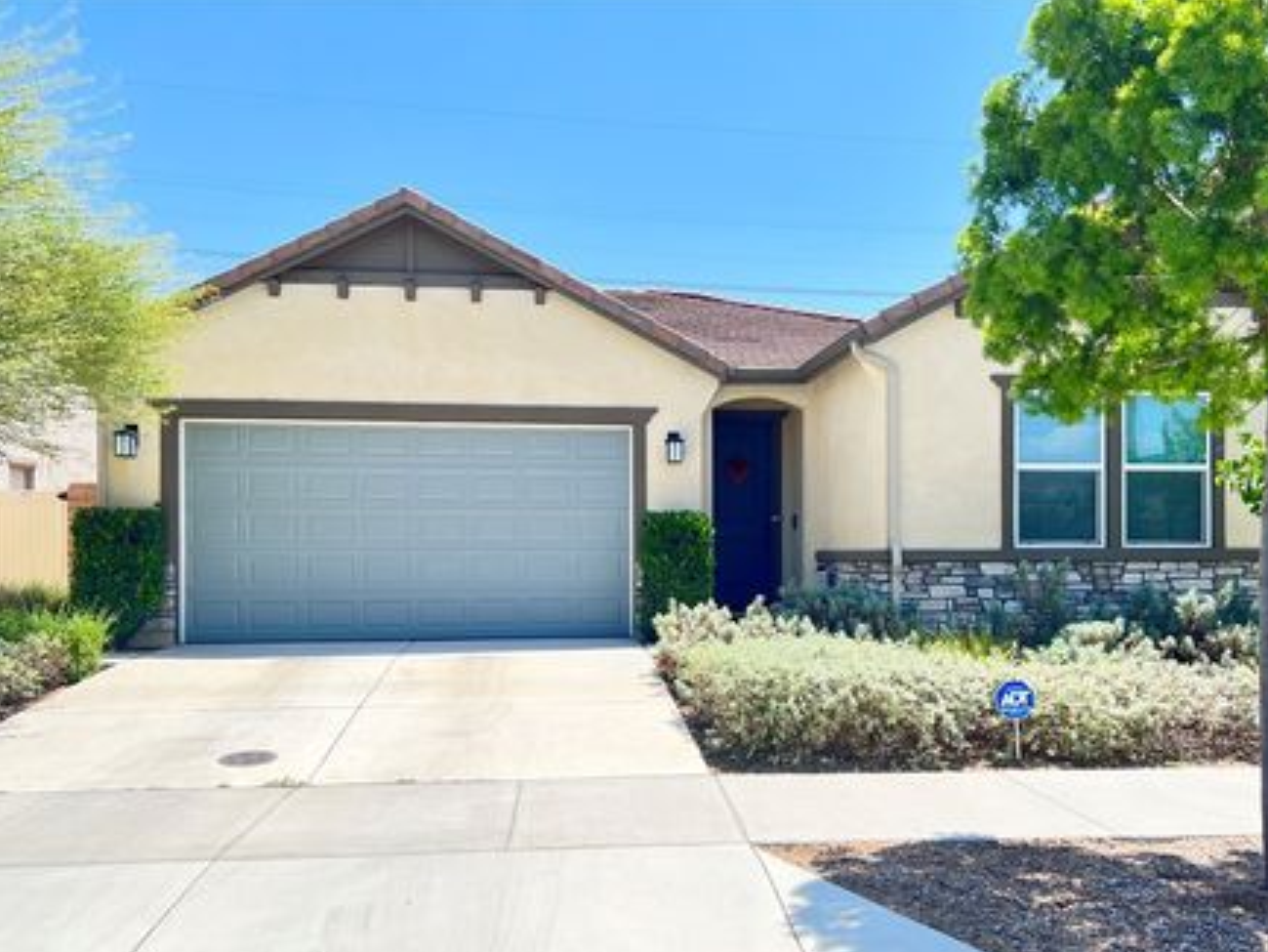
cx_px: 682
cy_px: 540
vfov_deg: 46.7
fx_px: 1099
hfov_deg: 59.9
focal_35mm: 30
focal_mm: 5.7
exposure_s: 1/1159
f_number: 1.5
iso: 50
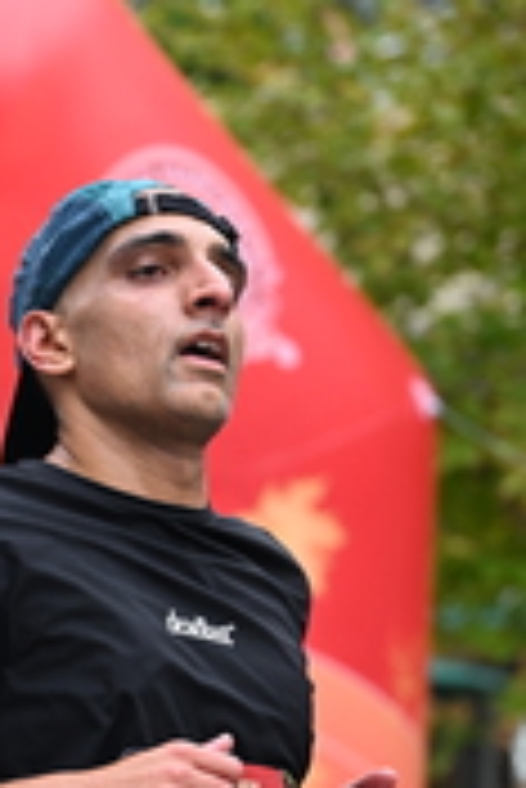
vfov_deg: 9.3
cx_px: -52
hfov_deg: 6.2
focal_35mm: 220
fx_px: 4812
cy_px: 666
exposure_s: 1/2000
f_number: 2.8
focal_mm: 70
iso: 640
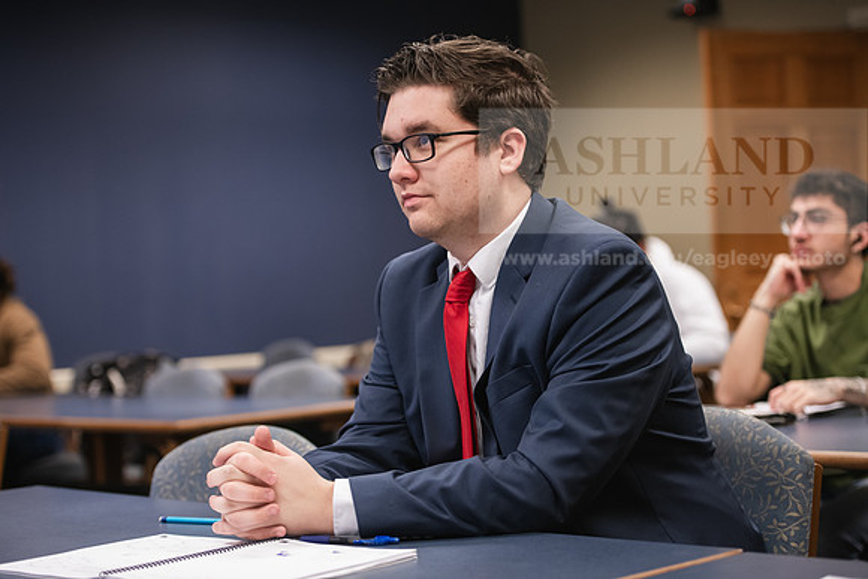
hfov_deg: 28.8
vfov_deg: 19.5
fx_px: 1688
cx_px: 434
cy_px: 290
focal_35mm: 70
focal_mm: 70
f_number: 2.8
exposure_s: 1/160
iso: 1600
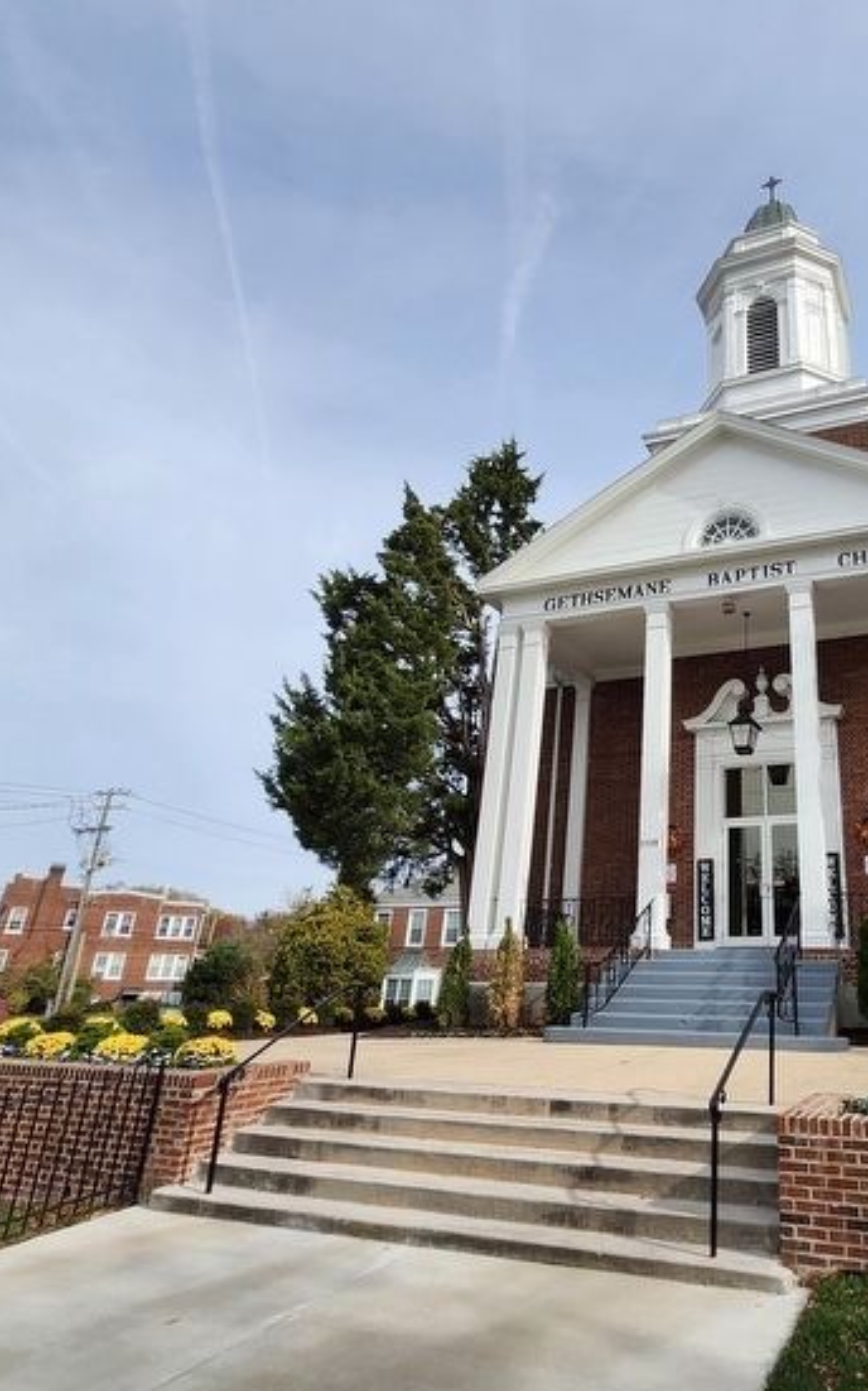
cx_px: 676
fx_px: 758
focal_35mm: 20
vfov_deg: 85.1
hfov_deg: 56.0
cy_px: 692
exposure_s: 1/1449
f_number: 2.2
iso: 40
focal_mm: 1.74
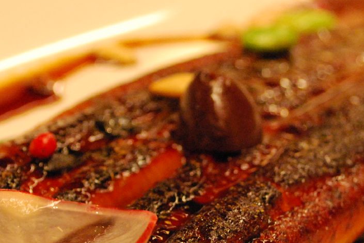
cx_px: 223
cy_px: 158
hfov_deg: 16.2
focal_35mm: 126
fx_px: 1279
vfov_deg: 10.8
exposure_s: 1/8
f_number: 4.8
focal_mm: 29
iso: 1600
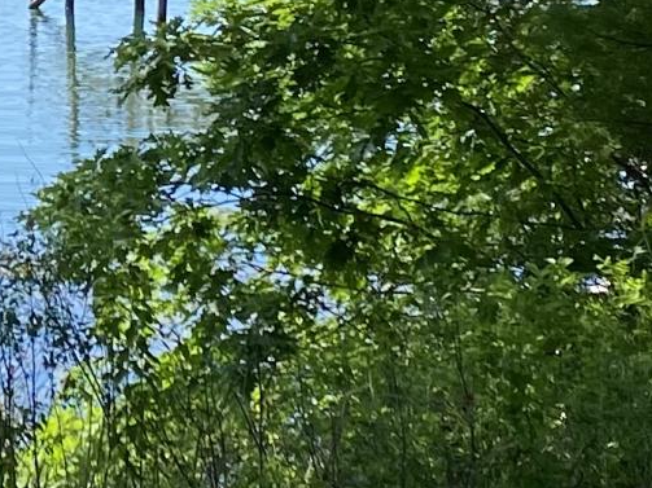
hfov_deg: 12.5
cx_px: -64
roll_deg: +0.3
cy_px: -124
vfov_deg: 9.4
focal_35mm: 155
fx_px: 2919
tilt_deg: -2.1
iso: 32
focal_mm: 4.25
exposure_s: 1/1346
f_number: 1.8
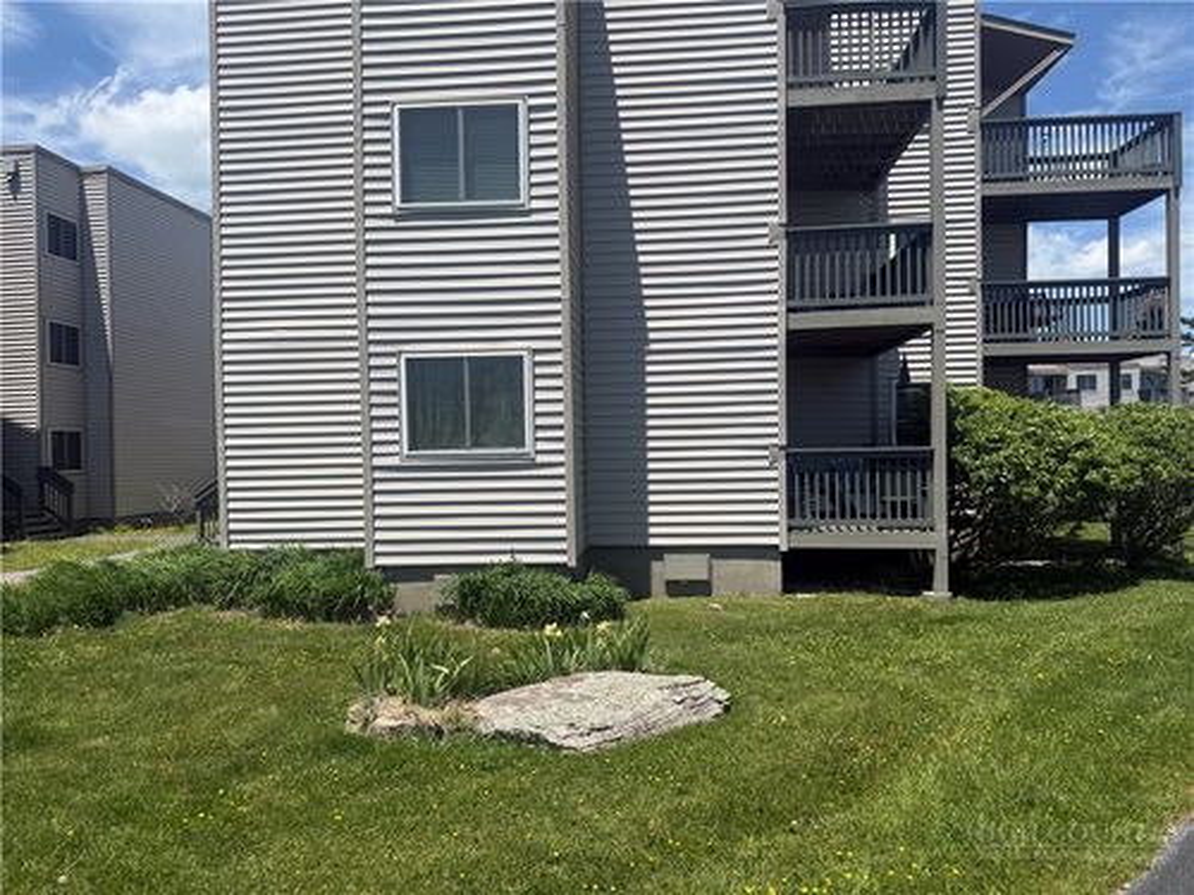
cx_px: 597
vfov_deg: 56.8
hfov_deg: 71.6
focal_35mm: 24
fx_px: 828
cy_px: 448
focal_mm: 6.76
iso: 80
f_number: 1.78
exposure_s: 1/4975
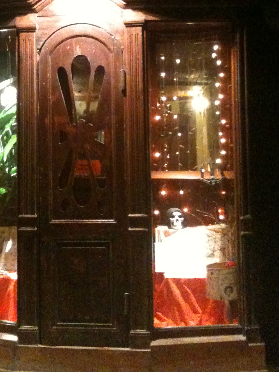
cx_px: 82
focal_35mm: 54
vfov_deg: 35.1
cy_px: 116
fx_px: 580
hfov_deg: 26.8
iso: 1000
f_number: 2.8
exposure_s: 1/10
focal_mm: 3.85
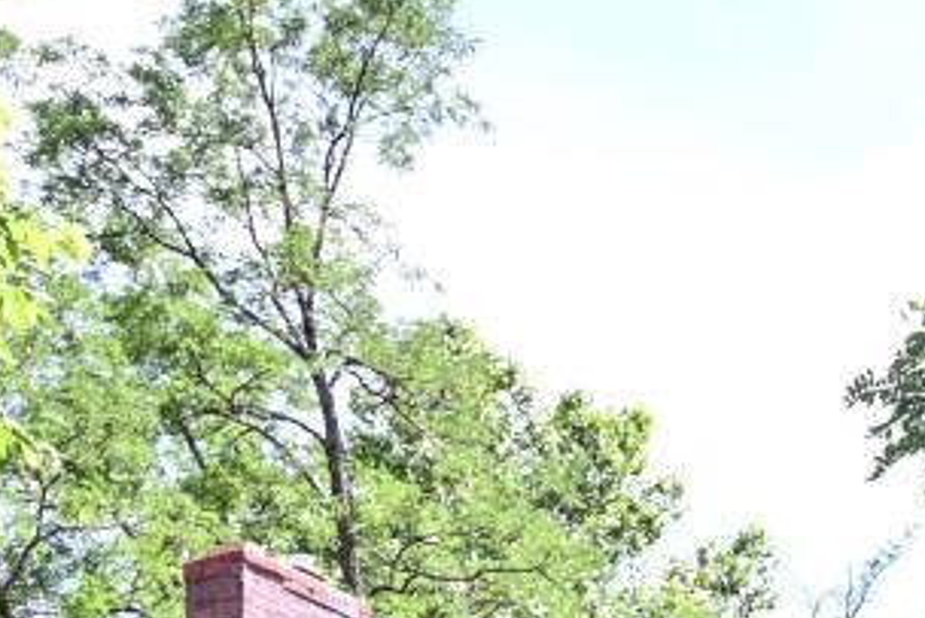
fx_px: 1774
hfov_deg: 28.0
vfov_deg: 16.0
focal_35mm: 69
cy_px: 1181
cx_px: 858
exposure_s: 1/250
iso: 200
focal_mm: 14
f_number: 5
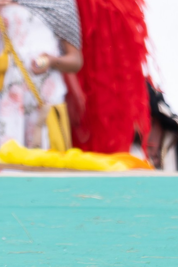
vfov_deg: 4.3
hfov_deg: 2.9
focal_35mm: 475
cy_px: -327
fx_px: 3523
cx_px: -292
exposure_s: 1/1000
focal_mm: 50
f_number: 3.6
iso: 250
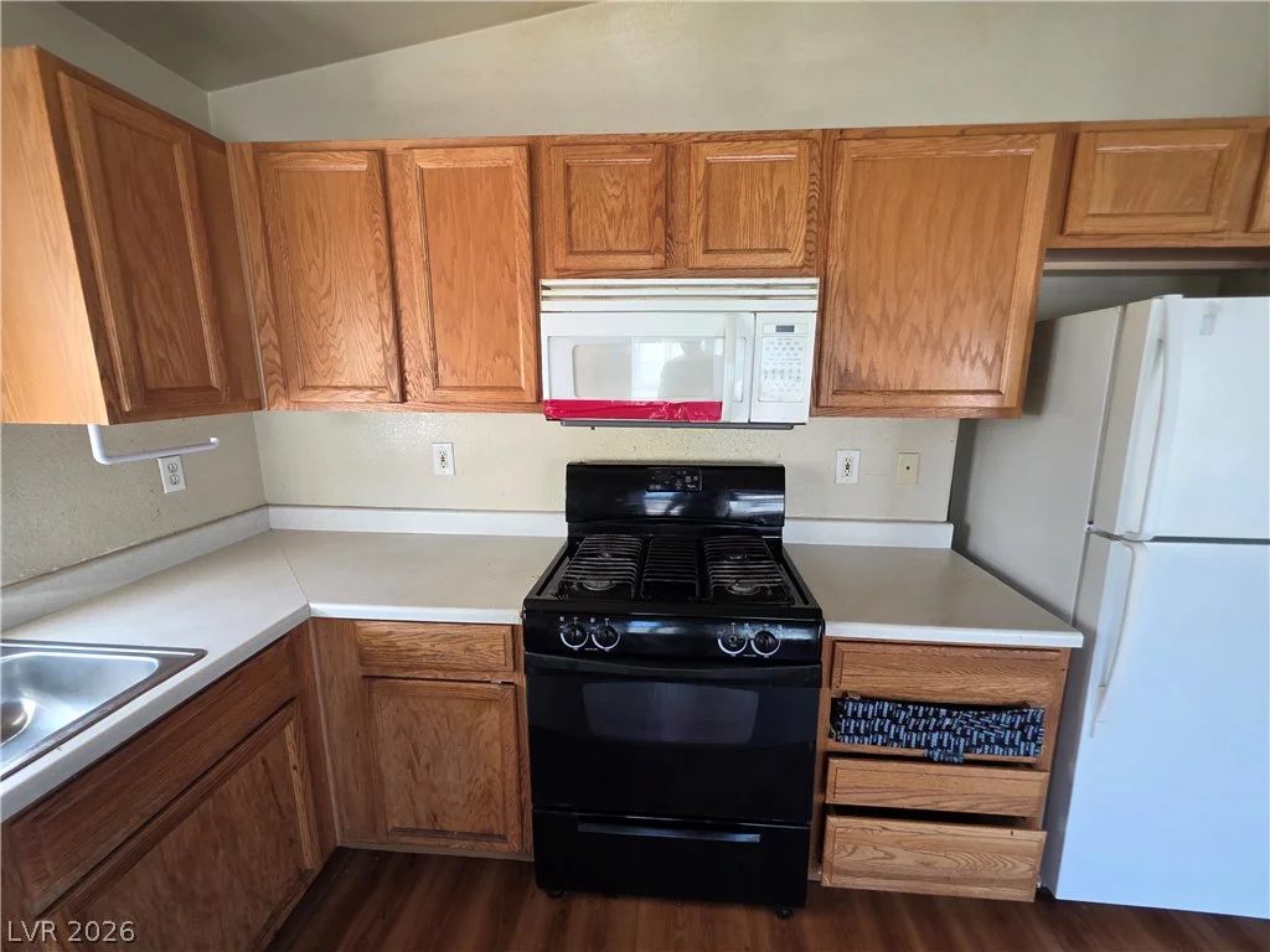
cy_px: 476
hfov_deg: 106.2
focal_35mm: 13
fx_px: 477
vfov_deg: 89.9
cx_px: 635
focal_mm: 2.2
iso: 250
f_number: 1.9
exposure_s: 1/120
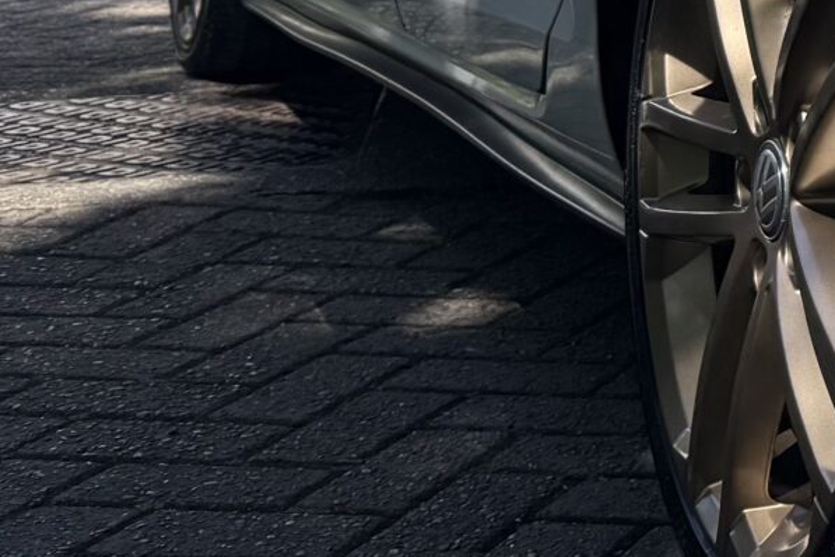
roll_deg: -0.8
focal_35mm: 107
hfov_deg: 16.2
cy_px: -390
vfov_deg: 11.9
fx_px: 2482
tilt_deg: +0.7
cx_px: 1499
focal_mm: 6.76
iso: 100
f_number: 1.78
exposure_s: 1/2907
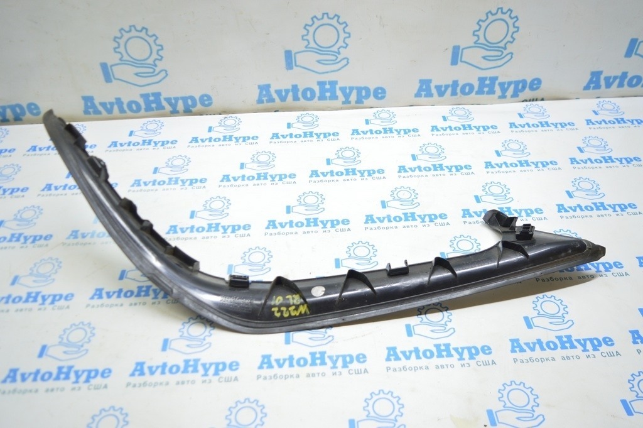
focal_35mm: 32
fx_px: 562
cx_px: 322
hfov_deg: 59.5
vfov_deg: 41.6
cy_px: 214
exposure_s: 1/40
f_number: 3.8
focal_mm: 21
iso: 400
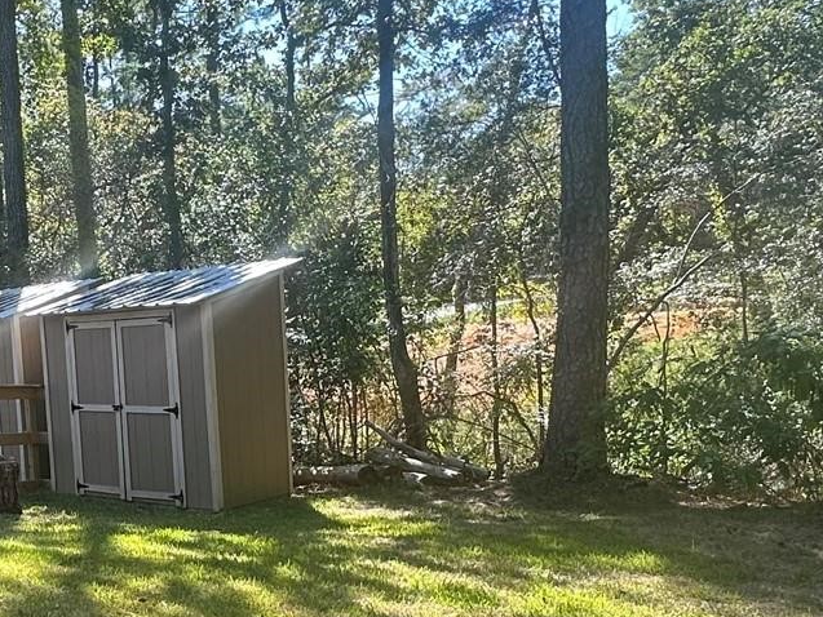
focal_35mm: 45
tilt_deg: -8.2
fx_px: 1070
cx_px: 80
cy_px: 462
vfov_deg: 31.6
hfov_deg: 39.1
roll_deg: +3.2
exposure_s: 1/284
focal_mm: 2.22
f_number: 2.2
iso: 40
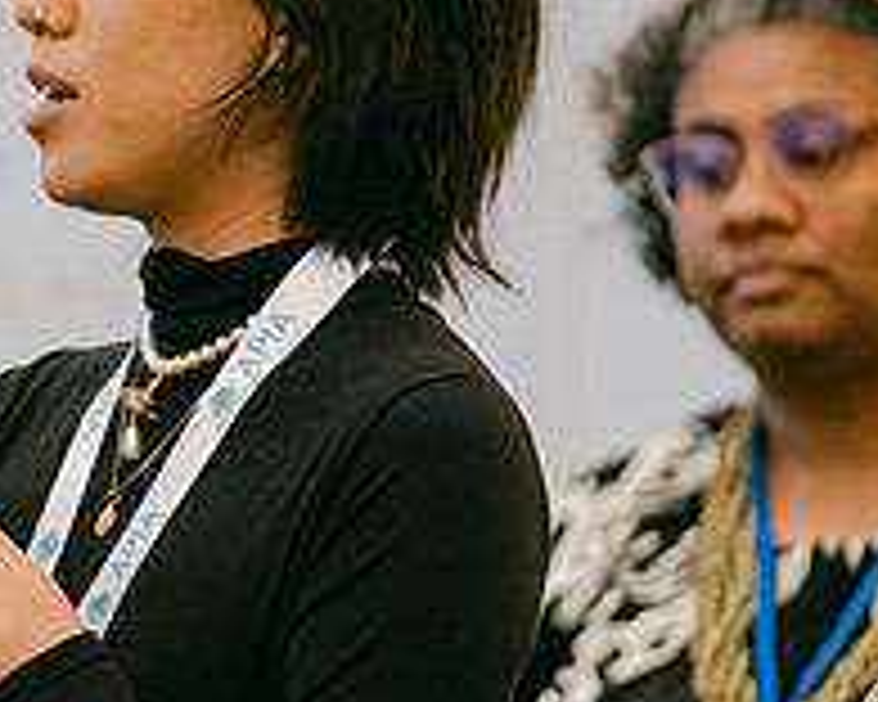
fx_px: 7484
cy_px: 506
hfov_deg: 6.7
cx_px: -32
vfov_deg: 5.4
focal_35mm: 288
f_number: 2.8
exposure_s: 1/125
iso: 2500
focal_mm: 68.7
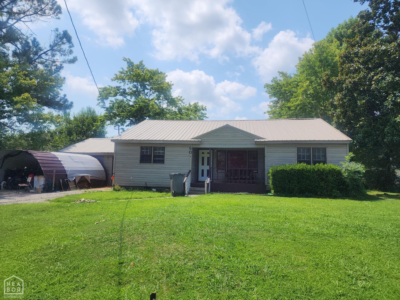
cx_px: 200
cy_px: 150
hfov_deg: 73.9
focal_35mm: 23
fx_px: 266
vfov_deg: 58.9
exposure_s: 1/1493
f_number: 1.8
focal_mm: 6.4
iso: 12
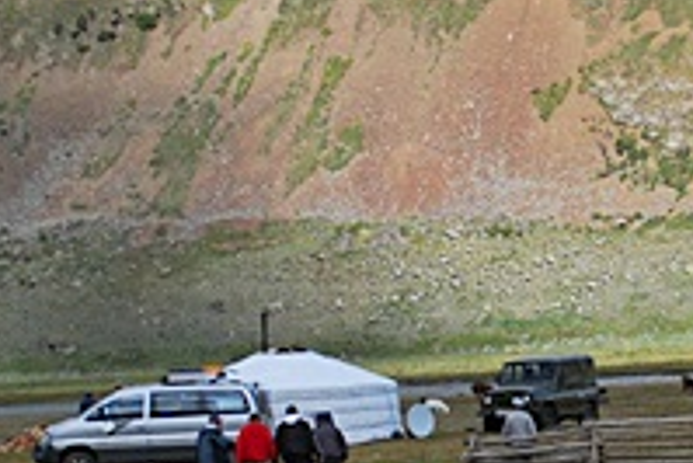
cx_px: 585
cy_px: 404
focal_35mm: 229
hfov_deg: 9.0
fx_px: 4411
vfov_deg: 6.0
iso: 400
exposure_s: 1/1600
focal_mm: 38
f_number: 5.6
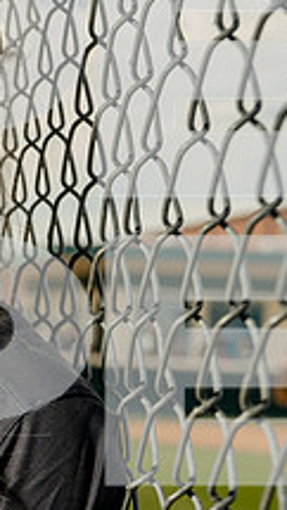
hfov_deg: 9.9
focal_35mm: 116
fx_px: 1569
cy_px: 362
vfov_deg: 18.4
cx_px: -225
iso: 250
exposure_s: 1/250
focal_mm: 41
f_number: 4.5
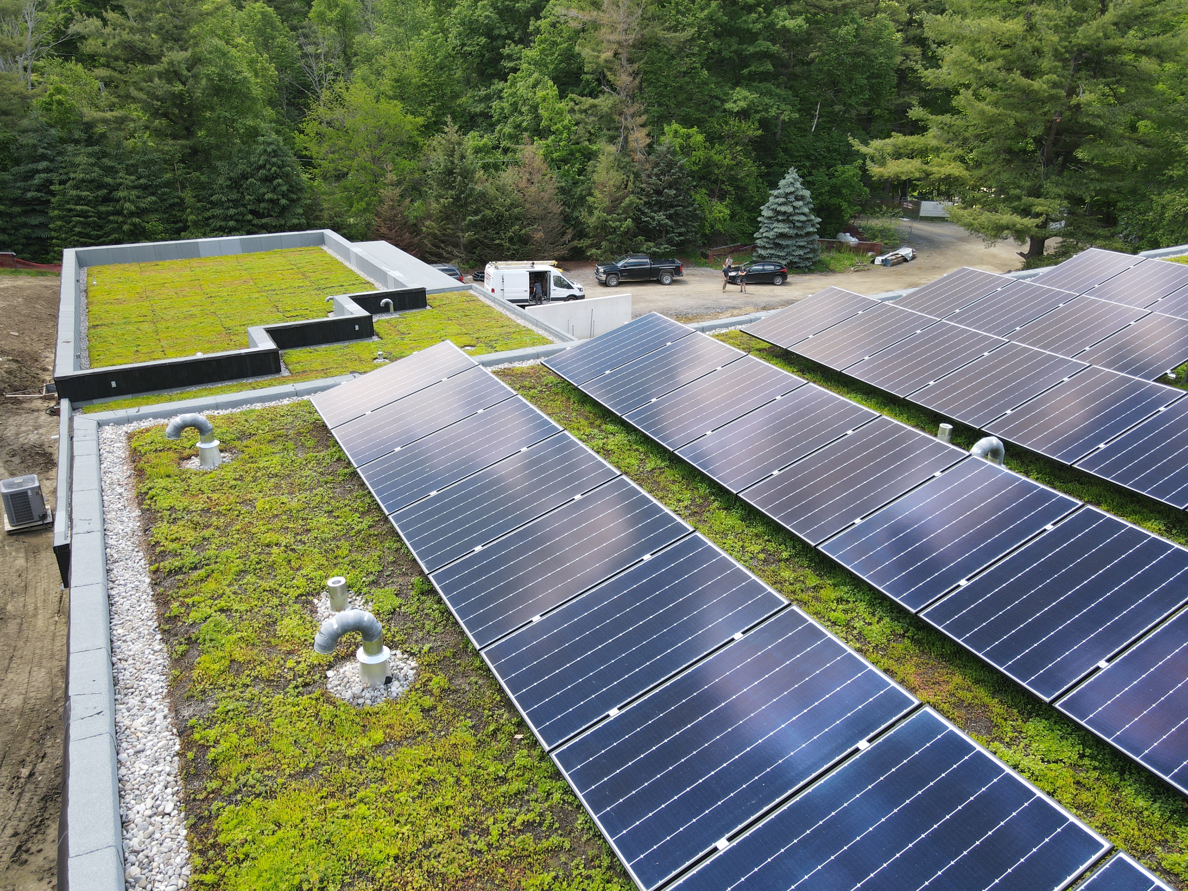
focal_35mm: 24
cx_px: 594
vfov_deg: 56.8
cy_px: 446
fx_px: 824
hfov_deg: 71.6
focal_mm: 4.5
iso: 100
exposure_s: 1/90
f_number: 2.8
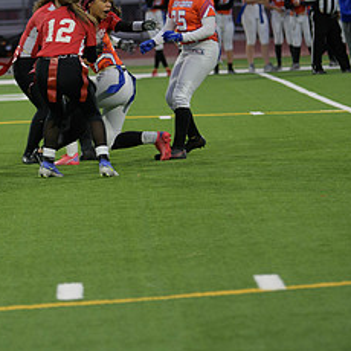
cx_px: 43
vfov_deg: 6.7
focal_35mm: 261
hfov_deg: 6.7
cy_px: 69
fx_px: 2994
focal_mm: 122
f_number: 2.8
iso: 450
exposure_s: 1/200
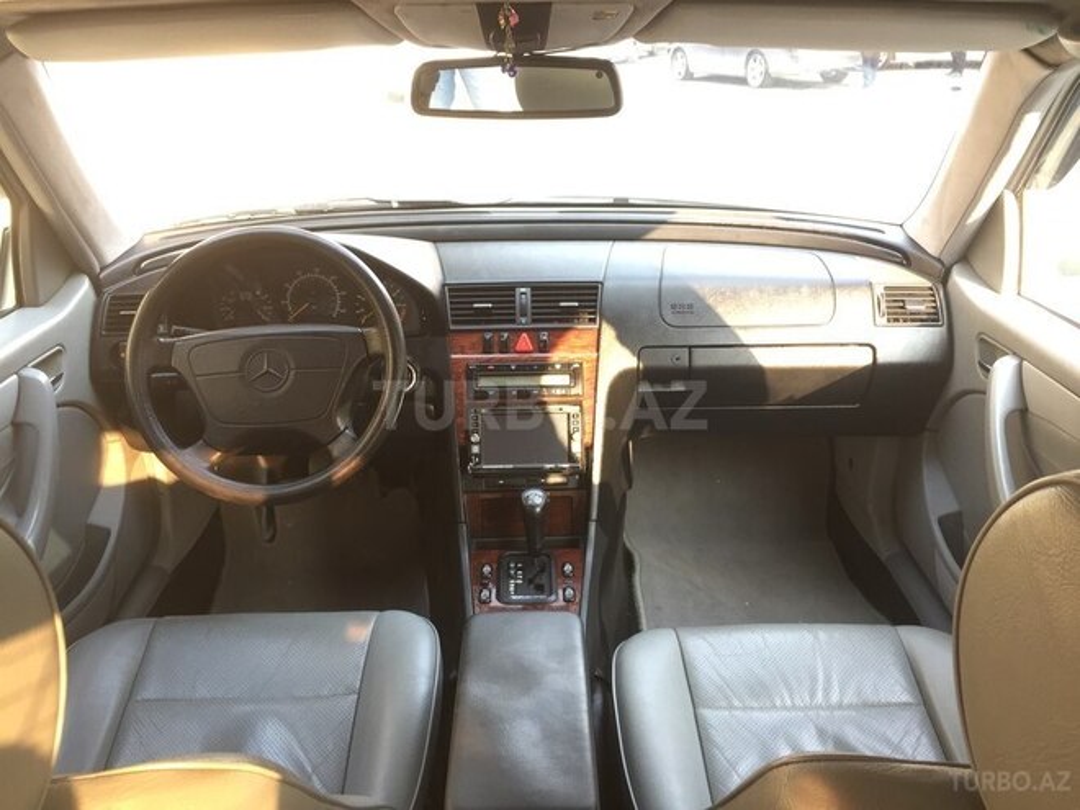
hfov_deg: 61.7
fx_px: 905
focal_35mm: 29
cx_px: 540
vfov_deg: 48.2
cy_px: 405
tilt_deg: -28.7
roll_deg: +0.9
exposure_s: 1/33
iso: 50
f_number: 2.2
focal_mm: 4.15
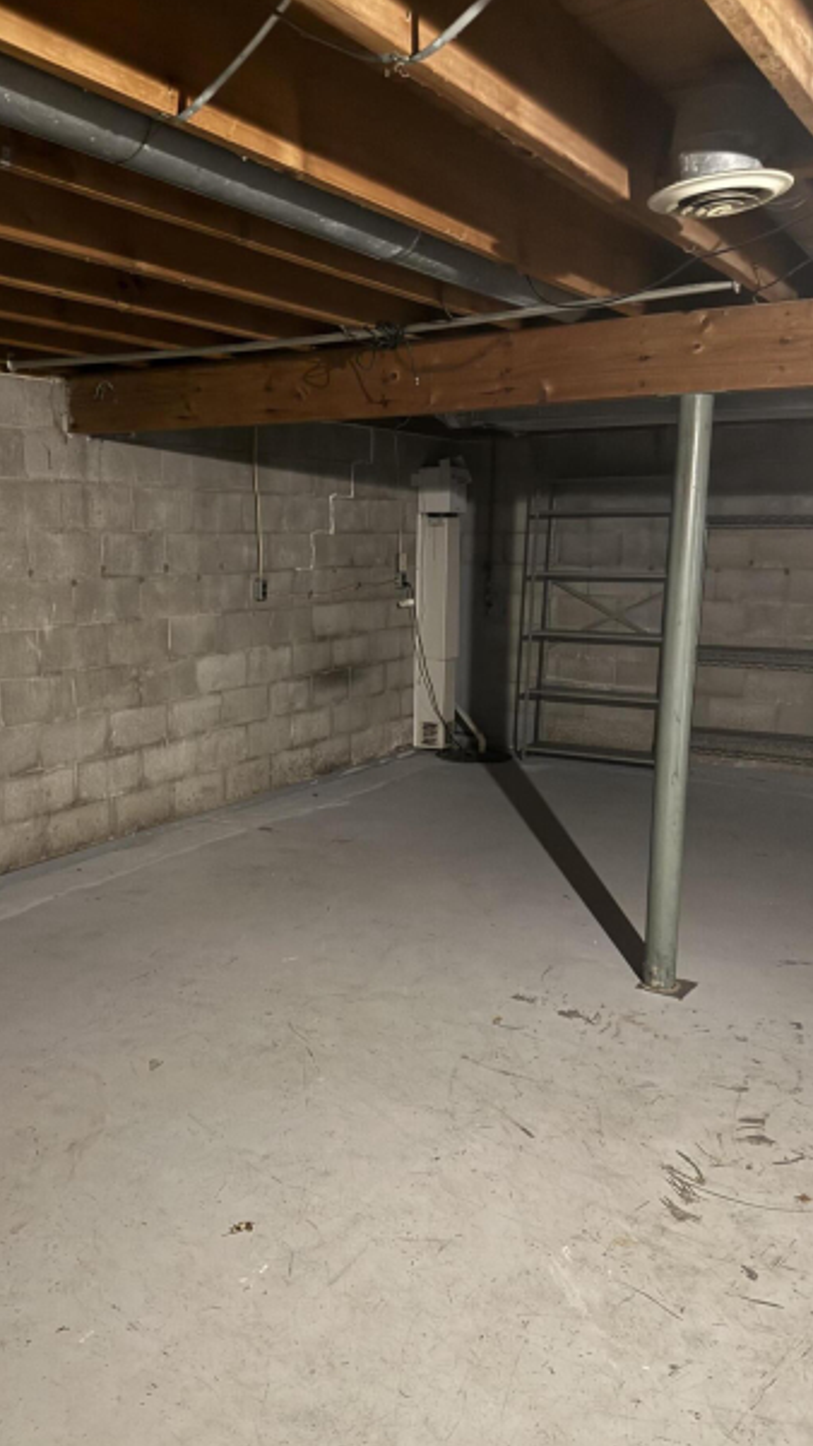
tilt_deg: -12.5
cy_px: 752
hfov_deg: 40.1
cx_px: 342
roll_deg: -1.0
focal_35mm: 29
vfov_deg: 66.0
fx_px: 1112
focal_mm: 6.76
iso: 1000
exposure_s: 1/15
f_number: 1.78
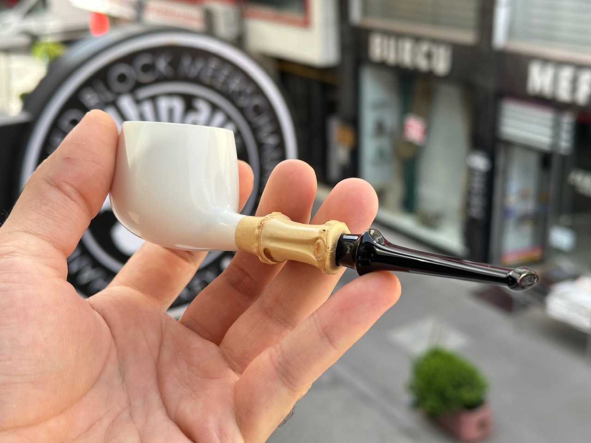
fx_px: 820
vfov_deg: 30.3
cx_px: 296
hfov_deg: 39.7
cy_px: 222
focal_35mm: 48
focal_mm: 6.86
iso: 64
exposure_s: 1/437
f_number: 1.78
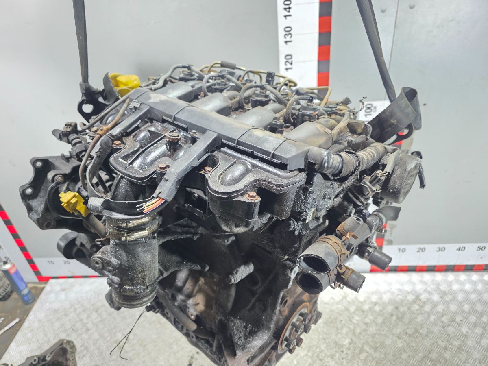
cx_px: 244
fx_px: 324
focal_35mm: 23
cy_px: 183
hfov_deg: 73.9
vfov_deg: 58.9
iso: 640
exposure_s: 1/100
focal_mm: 6.3
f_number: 1.7
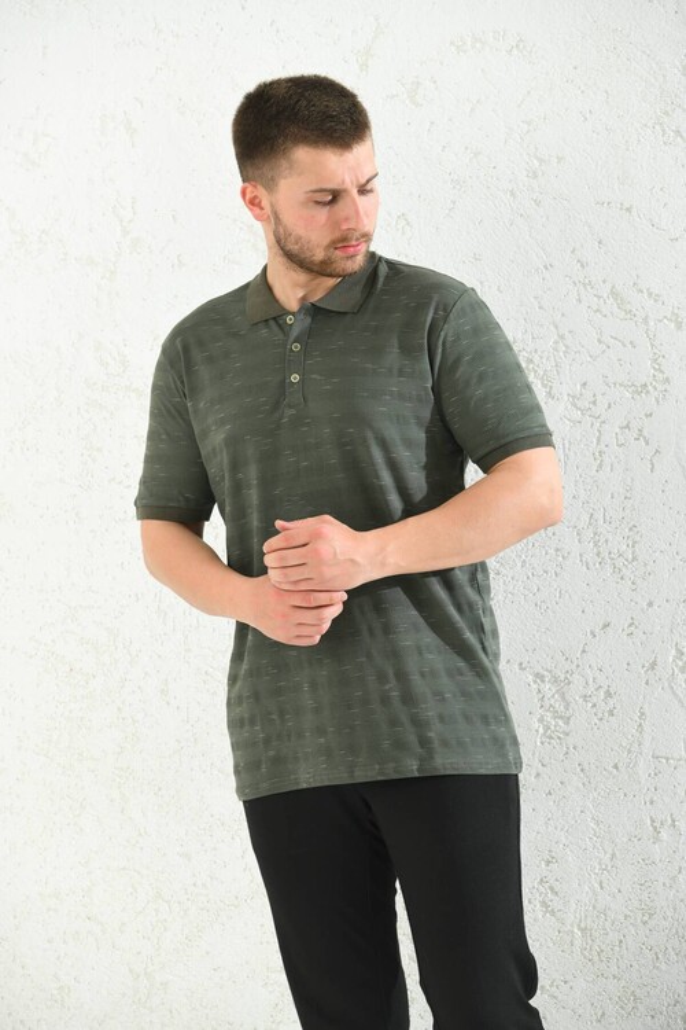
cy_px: 515
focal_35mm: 160
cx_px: 343
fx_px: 4573
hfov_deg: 8.6
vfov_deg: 12.8
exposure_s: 1/160
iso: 125
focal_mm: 160
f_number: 7.1
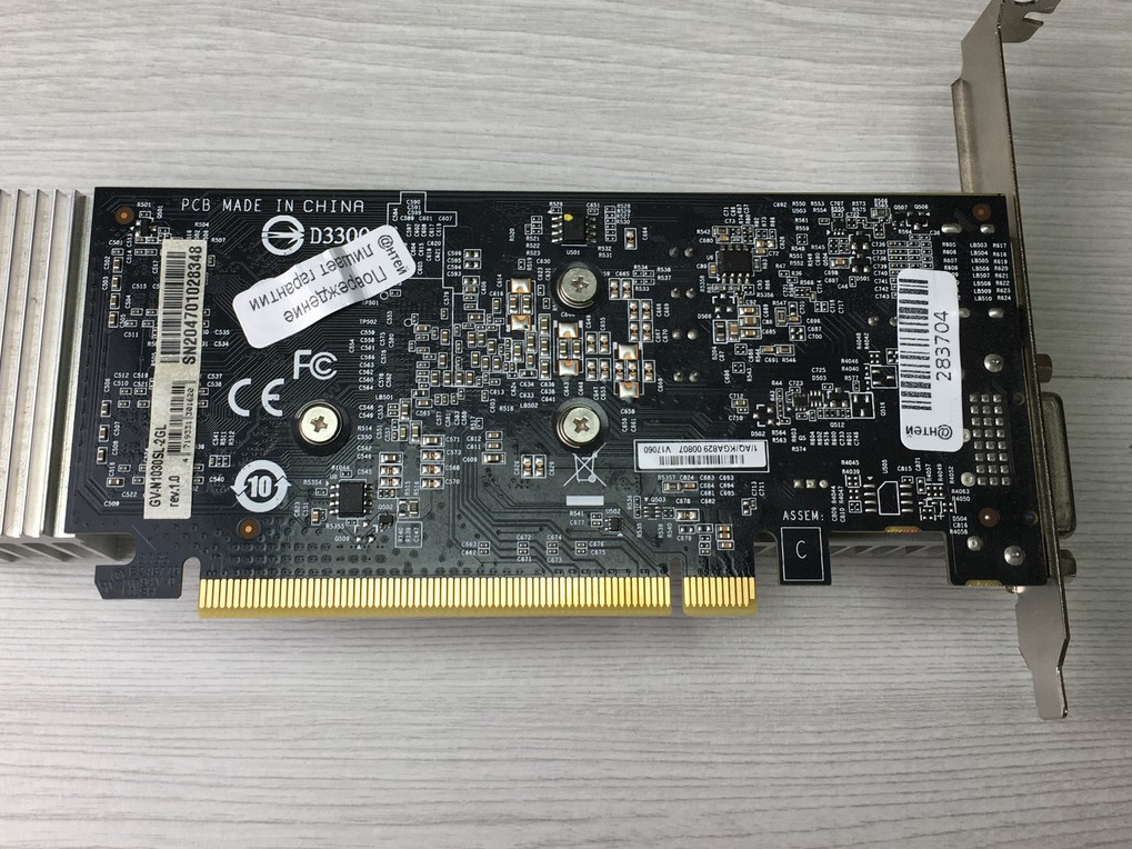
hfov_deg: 45.8
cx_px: 540
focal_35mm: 41
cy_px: 331
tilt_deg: -73.2
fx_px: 1341
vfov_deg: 35.0
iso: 32
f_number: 2.2
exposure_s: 1/100
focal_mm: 4.15
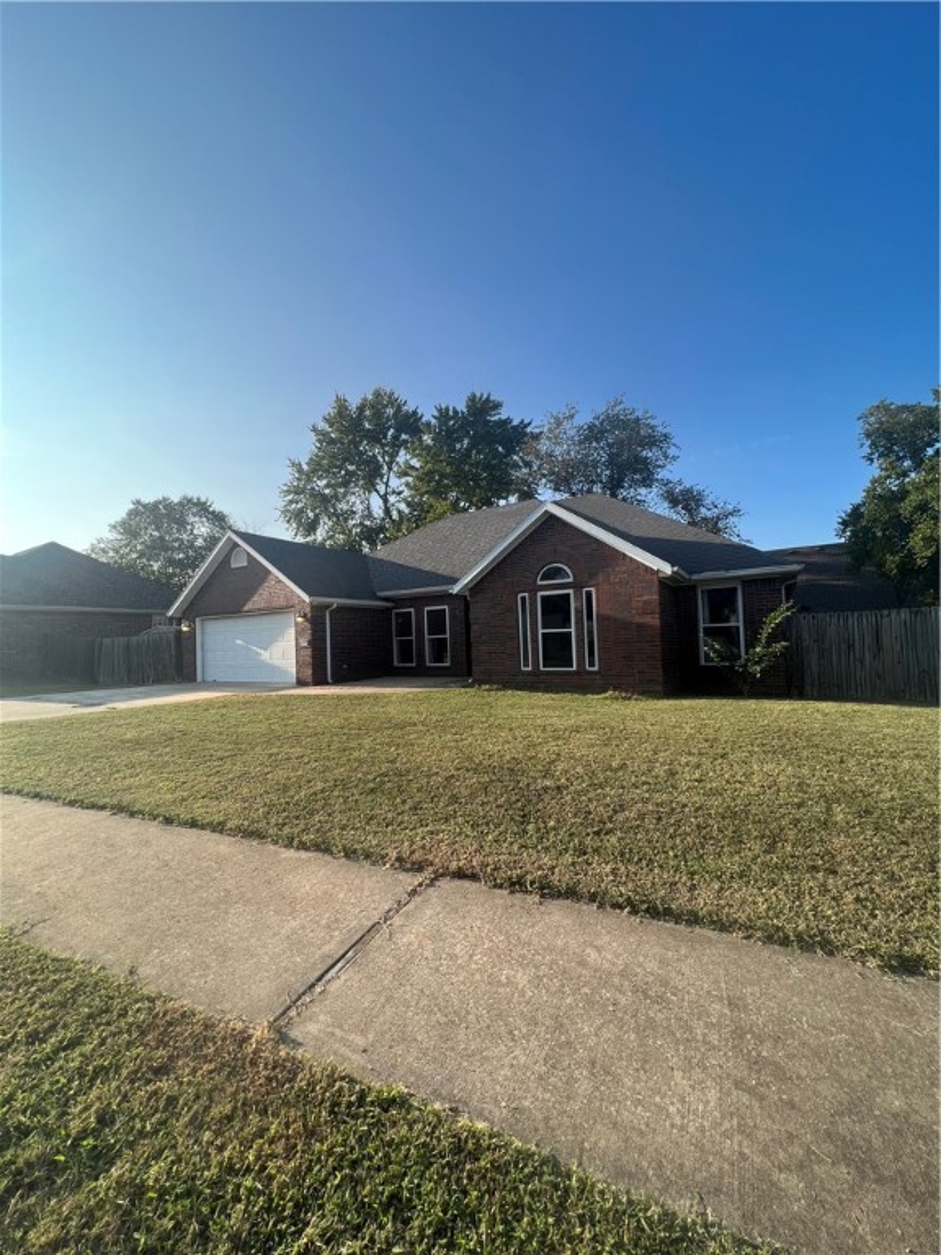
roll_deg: +2.9
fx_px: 471
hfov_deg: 89.9
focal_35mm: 13
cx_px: 470
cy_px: 628
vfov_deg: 106.2
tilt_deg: +1.8
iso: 32
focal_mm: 1.57
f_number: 1.8
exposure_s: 1/641
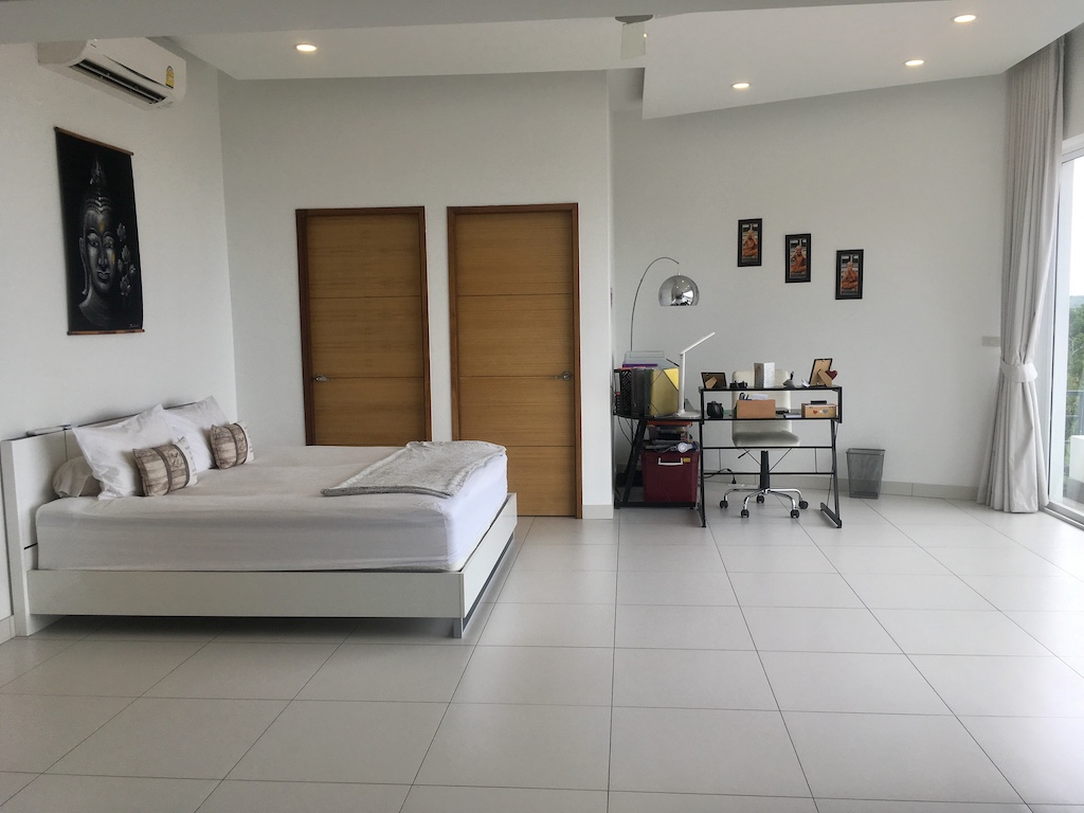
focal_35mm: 29
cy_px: 406
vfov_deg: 48.2
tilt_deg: -5.8
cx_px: 542
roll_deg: +1.0
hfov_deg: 61.7
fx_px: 908
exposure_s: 1/342
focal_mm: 4.15
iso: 25
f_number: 2.2
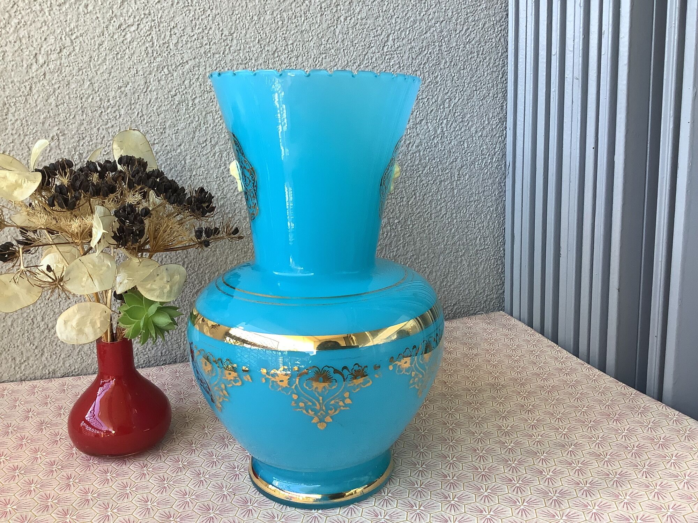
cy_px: 262
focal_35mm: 31
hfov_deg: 58.4
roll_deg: +1.7
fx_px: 625
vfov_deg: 45.4
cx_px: 349
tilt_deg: -10.2
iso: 80
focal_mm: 3.3
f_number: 2.4
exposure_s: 1/120
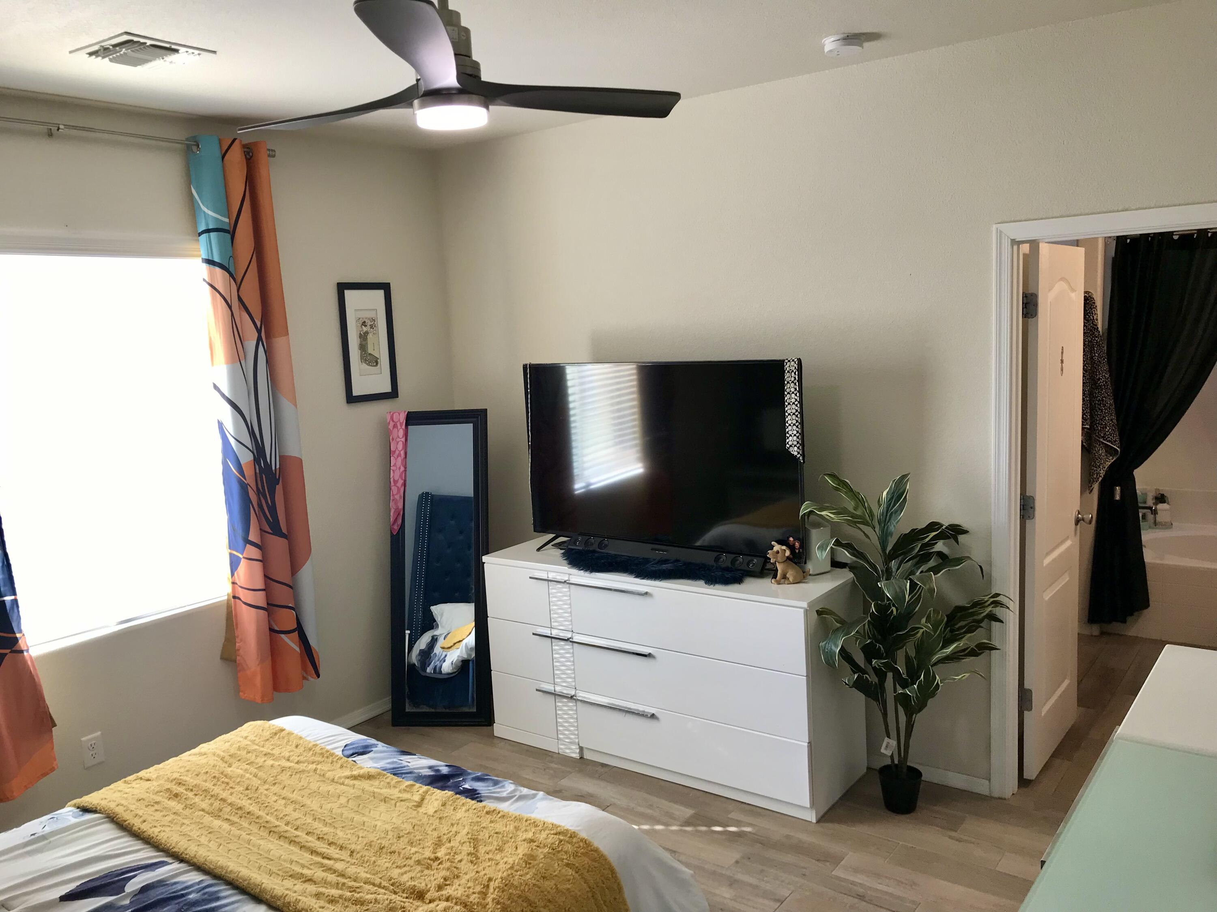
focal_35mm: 28
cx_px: 608
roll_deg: +3.4
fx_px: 984
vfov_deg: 49.7
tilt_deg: -6.9
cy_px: 456
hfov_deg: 63.4
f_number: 1.8
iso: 32
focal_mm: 3.99
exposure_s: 1/60
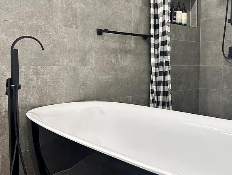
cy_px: 81
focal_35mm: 26
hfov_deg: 67.1
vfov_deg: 53.1
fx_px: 175
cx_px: 125
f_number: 1.78
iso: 200
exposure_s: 1/100
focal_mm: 6.86
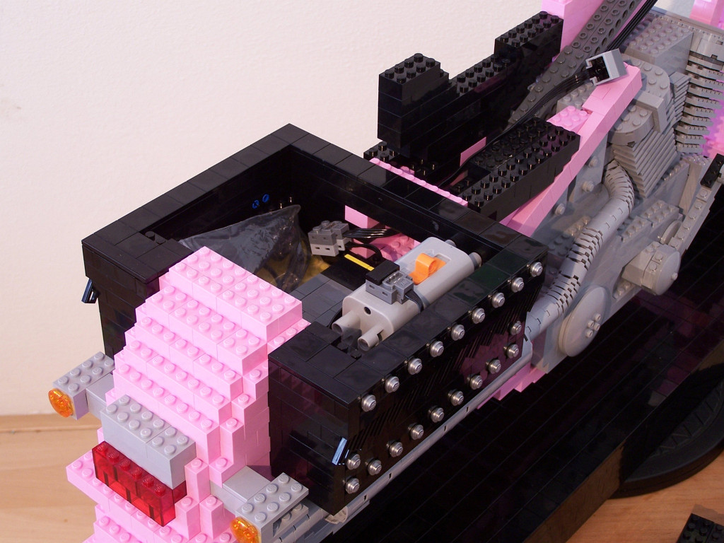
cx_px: 362
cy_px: 272
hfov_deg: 29.0
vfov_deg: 21.9
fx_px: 1401
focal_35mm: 67
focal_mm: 11.1
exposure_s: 1/2
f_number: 3.2
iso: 80
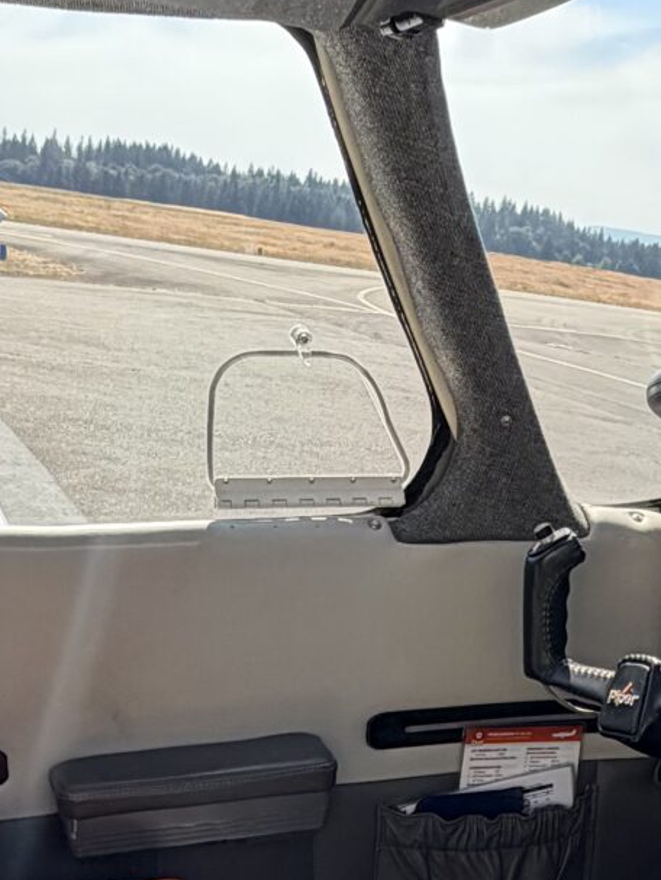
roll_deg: -7.8
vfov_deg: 31.2
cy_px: 794
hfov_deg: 24.6
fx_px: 1501
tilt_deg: -19.5
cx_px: 475
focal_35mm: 59
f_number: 2.2
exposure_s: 1/651
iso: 40
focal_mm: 2.22
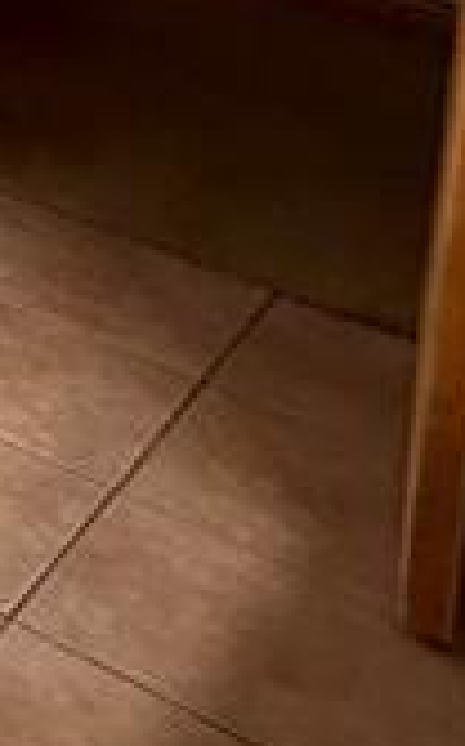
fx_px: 1850
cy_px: -621
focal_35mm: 91
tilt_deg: -5.8
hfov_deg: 8.2
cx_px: -1373
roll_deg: -0.3
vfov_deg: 17.9
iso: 250
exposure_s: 1/120
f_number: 2.2
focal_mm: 2.22
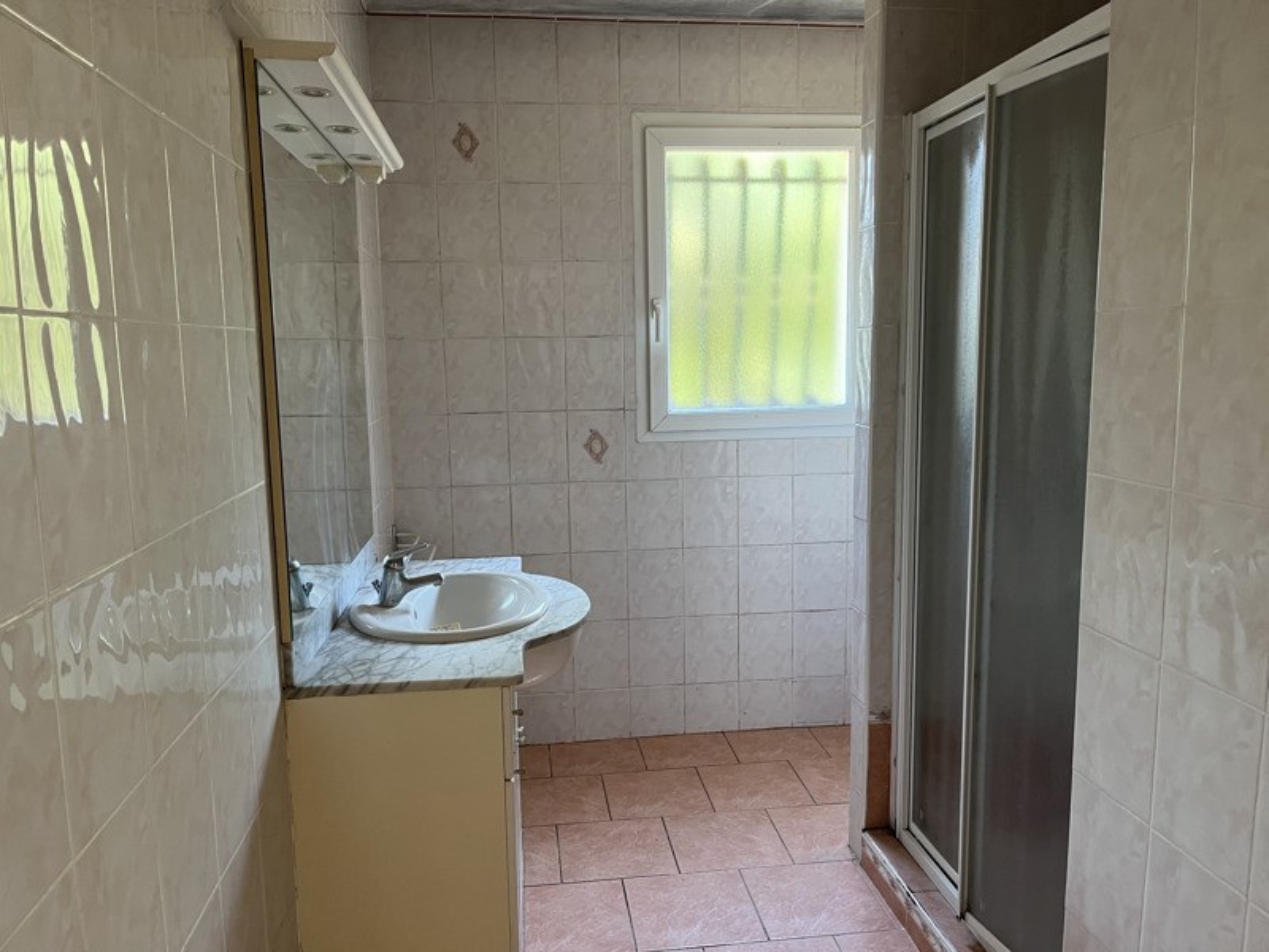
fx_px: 953
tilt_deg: -9.1
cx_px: 634
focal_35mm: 26
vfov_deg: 53.1
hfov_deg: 67.3
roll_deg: +1.0
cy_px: 476
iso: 125
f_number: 1.6
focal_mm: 5.1
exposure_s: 1/76
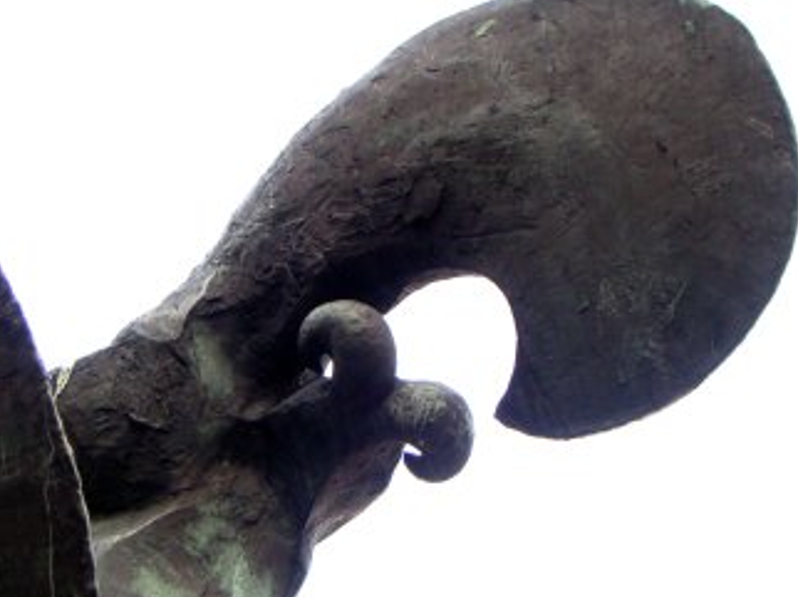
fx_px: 1060
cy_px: 292
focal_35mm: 46
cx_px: 335
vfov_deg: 31.5
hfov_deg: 41.1
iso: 200
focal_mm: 5.7
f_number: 2.8
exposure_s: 1/250
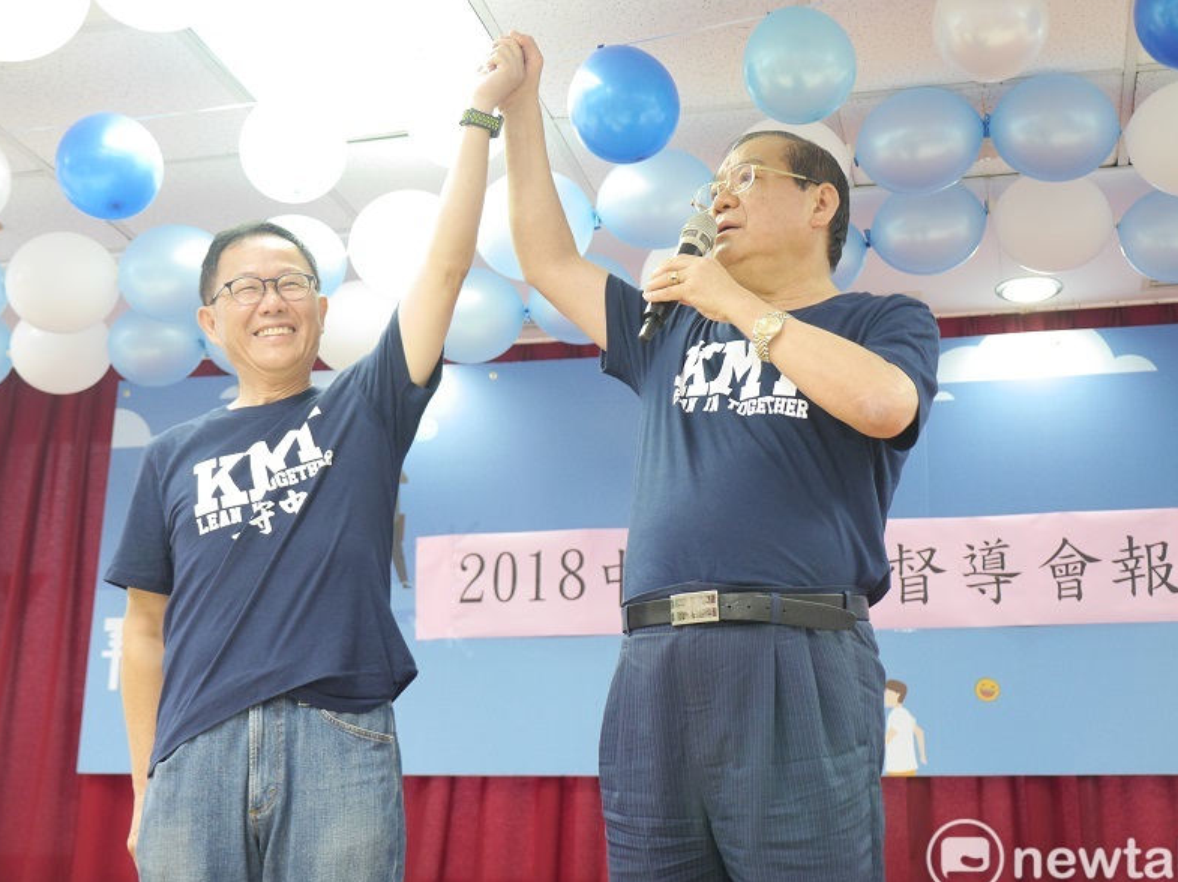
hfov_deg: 36.8
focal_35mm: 52
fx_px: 1769
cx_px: 596
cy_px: 430
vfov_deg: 28.0
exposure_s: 1/60
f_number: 2.8
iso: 1250
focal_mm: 24
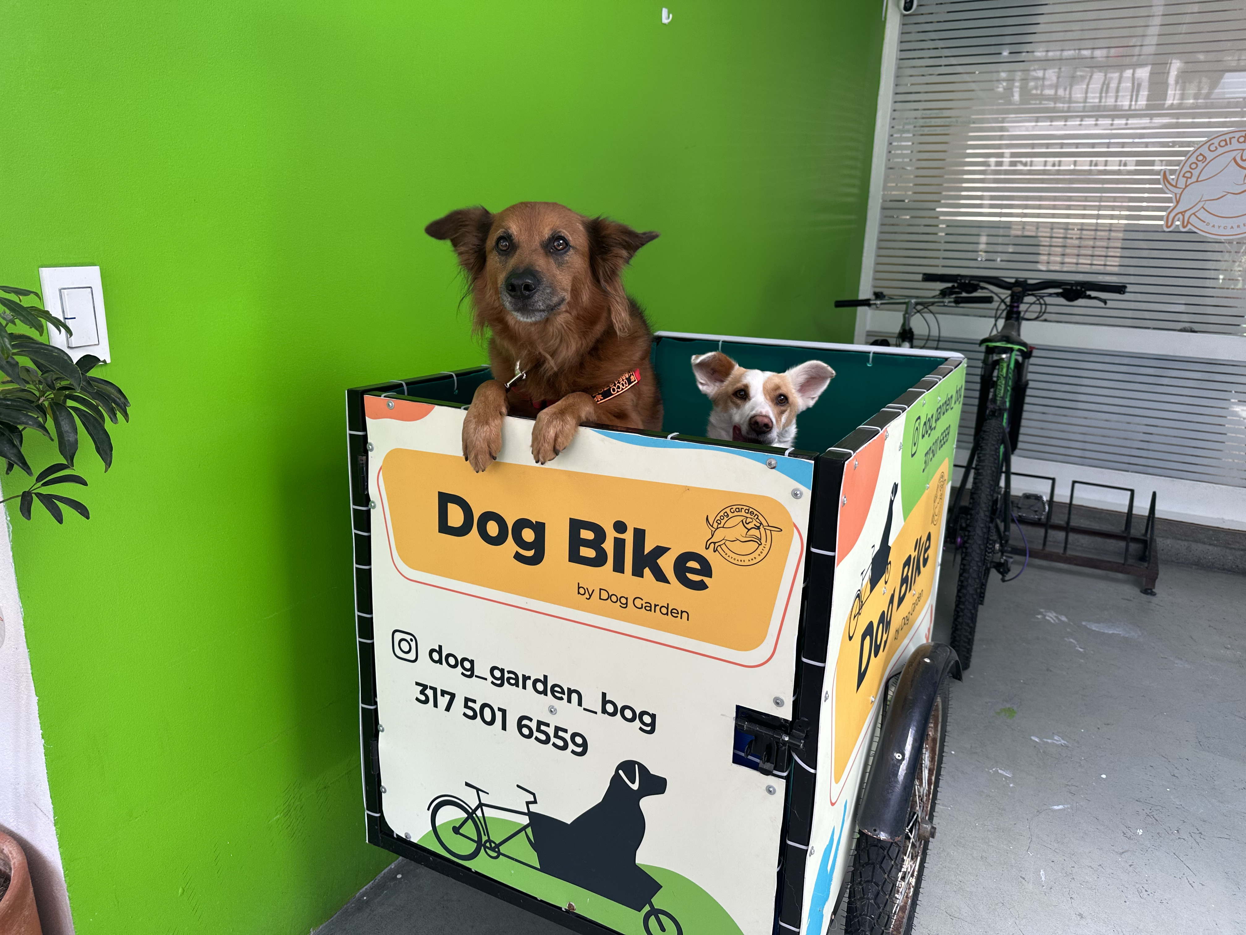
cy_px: 468
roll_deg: -1.7
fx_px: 864
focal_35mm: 24
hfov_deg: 71.6
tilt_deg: -15.8
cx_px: 623
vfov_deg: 56.8
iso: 64
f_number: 1.78
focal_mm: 6.86
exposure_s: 1/121
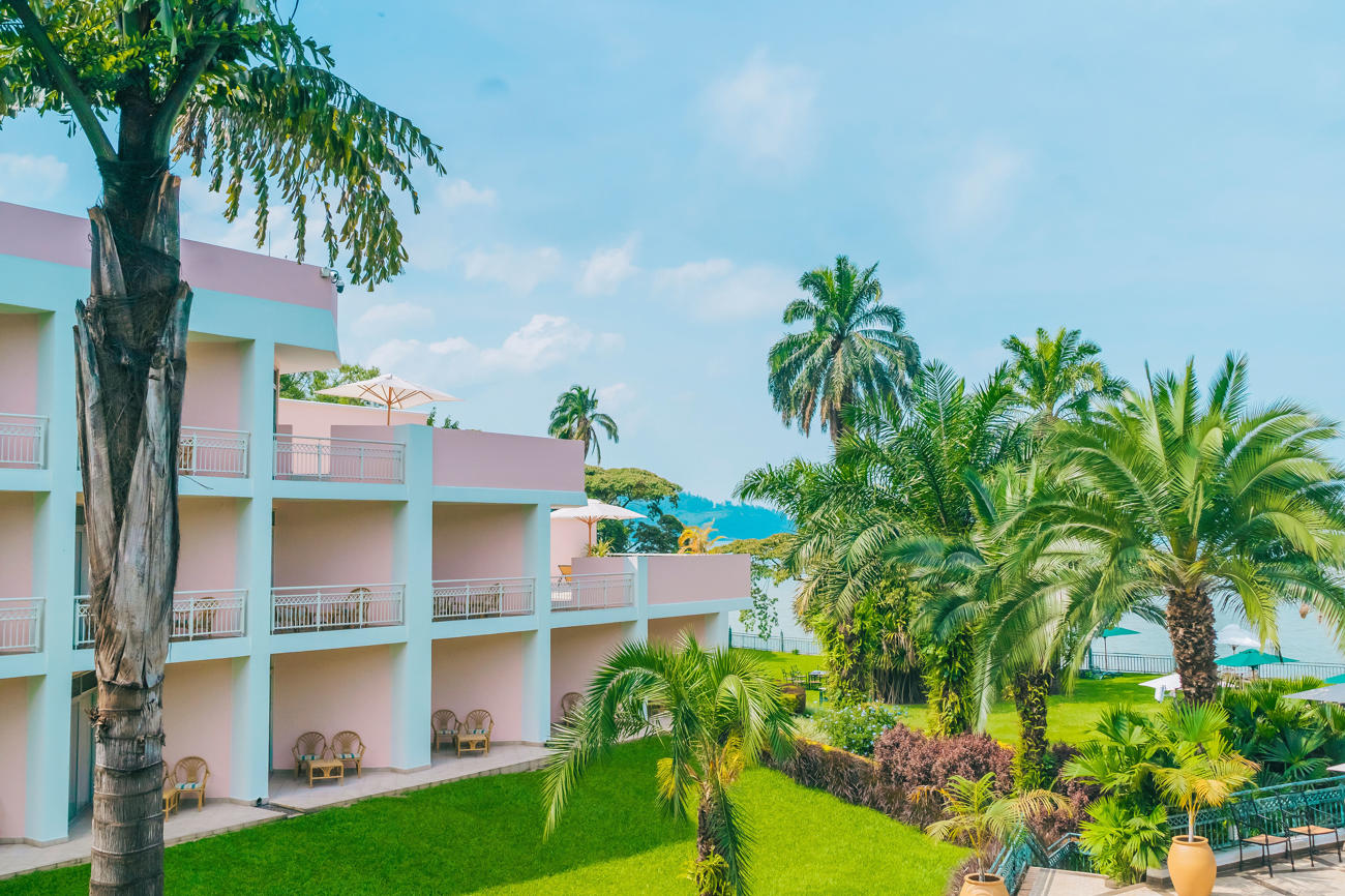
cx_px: 672
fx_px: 1366
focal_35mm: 37
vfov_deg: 36.3
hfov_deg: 52.4
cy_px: 448
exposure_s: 1/8000
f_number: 4
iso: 800
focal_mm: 35
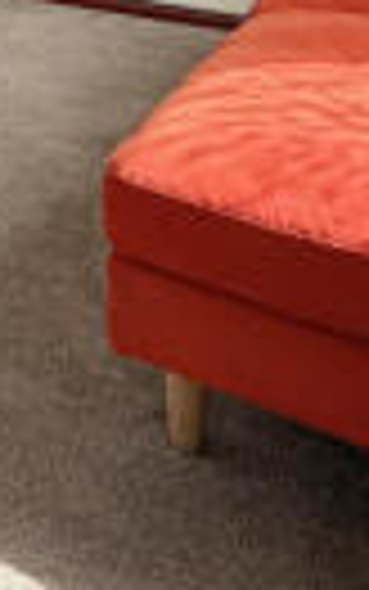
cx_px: -371
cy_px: -263
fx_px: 1061
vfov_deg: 24.9
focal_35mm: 66
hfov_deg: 15.6
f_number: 2.2
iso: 80
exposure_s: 1/121
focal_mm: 2.22
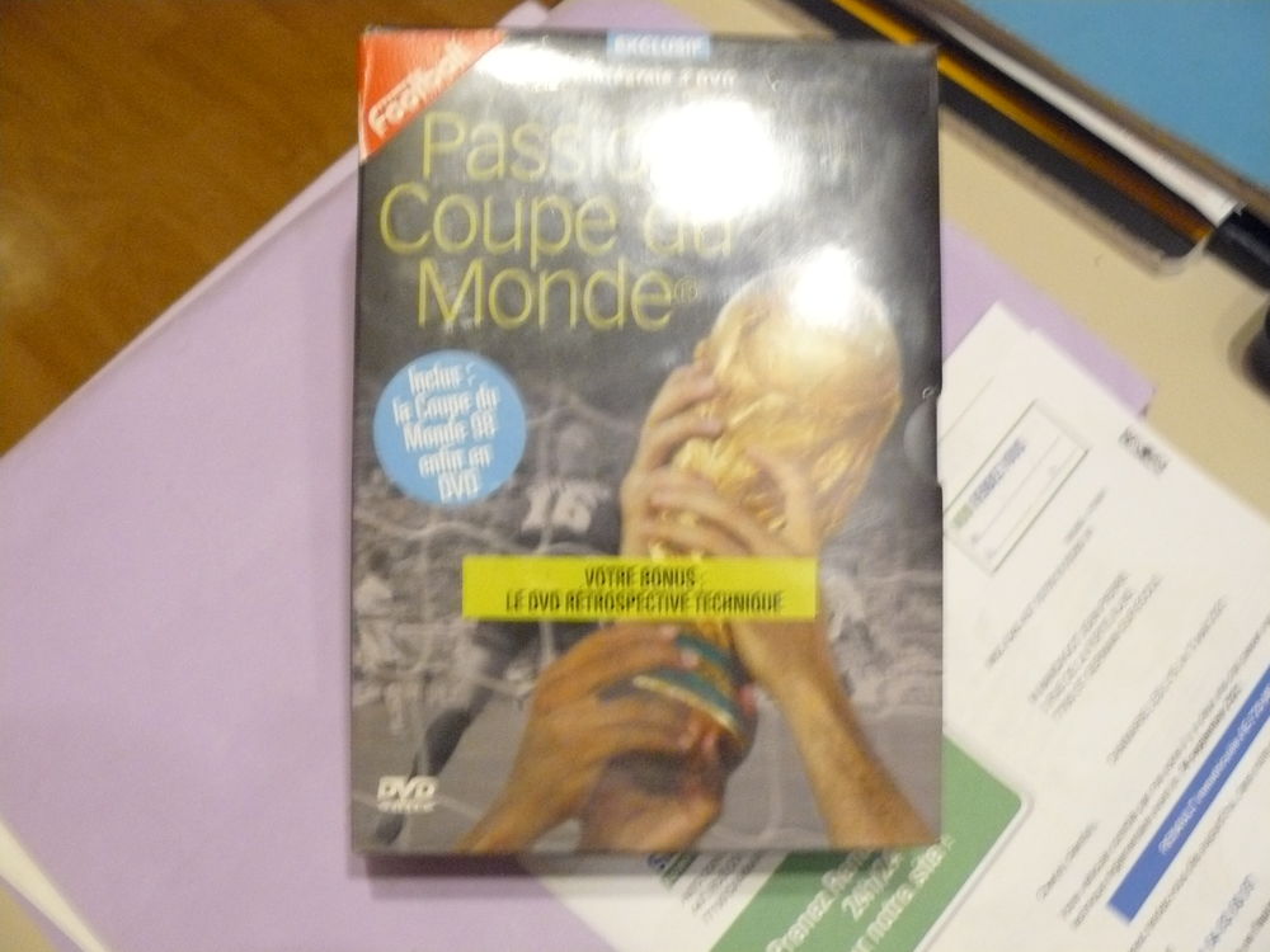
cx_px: 635
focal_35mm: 36
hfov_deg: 51.4
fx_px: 1321
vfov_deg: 39.7
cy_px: 476
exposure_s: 1/15
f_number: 2.8
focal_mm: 6
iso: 400
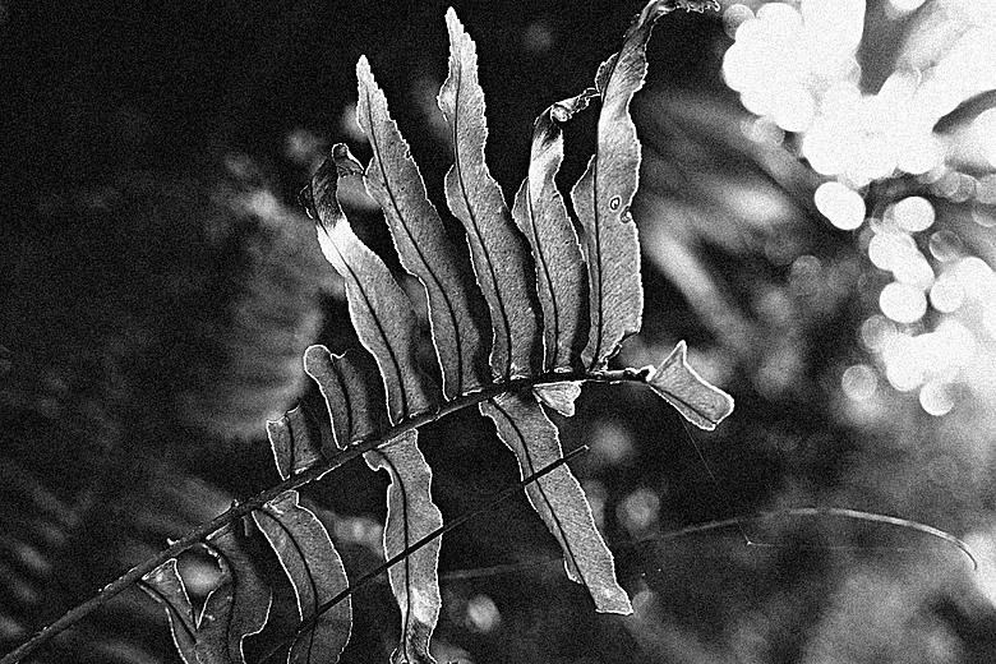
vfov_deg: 27.0
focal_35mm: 50
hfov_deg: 39.6
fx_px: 1383
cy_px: 332
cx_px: 498
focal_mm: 18.3
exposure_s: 1/30
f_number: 2.8
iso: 1000
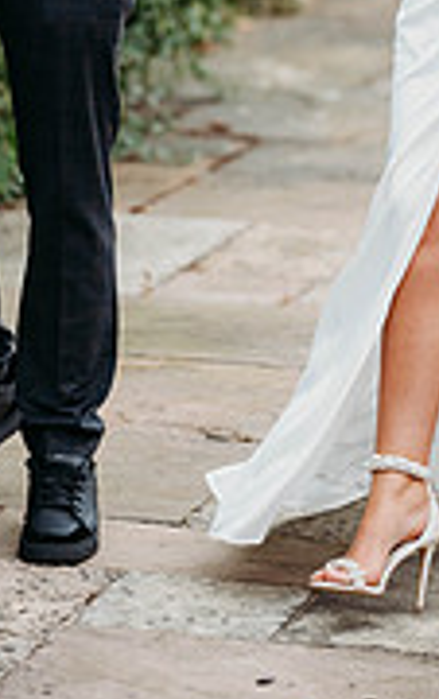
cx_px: 243
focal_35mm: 216
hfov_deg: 6.1
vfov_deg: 9.6
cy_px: -82
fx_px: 4122
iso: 100
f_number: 1.8
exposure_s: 1/1000
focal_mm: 85
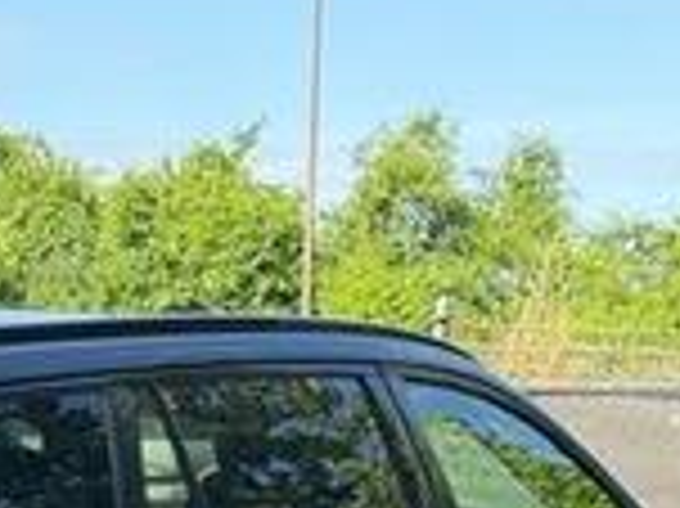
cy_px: 791
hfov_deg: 12.1
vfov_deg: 9.0
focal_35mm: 160
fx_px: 3141
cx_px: -117
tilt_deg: -3.7
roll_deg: -0.5
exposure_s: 1/828
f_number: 1.78
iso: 80
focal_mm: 6.76
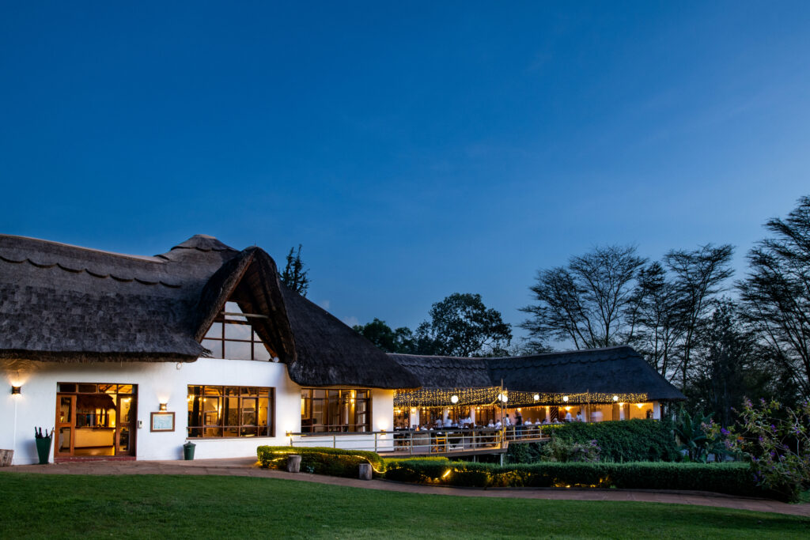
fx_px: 540
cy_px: 270
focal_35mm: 24
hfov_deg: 73.7
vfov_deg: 53.1
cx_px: 405
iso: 400
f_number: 10
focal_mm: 24
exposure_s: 1/10
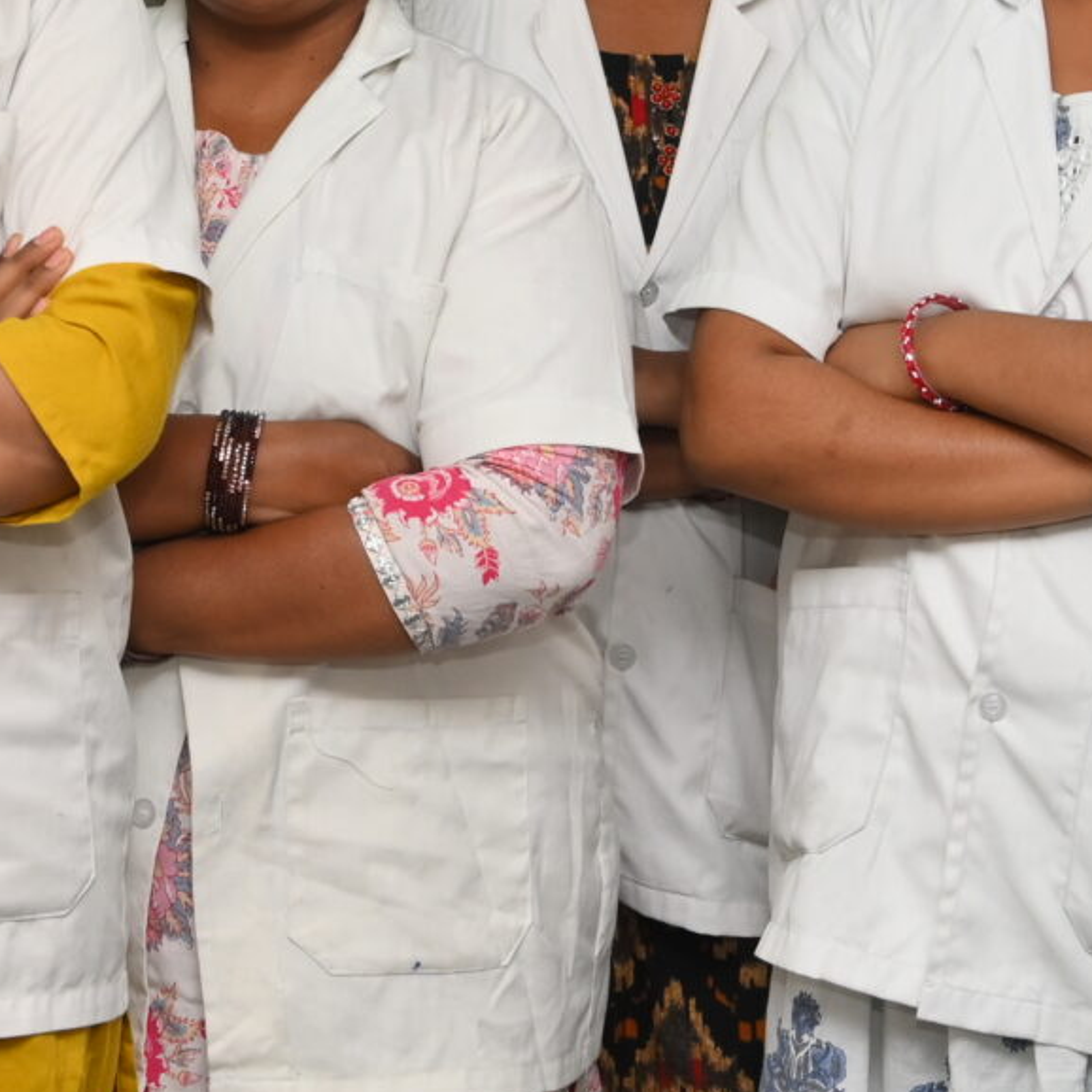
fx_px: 4636
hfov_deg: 13.4
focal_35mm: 130
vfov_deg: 13.4
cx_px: 605
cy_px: 294
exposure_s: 1/125
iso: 400
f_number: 4.5
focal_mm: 34.5
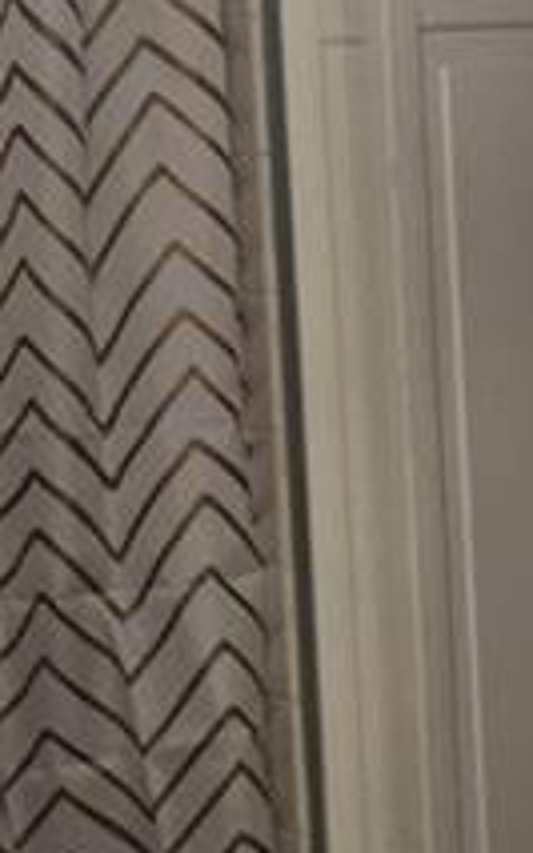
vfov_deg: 12.0
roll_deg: +3.7
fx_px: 4024
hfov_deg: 7.6
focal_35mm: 173
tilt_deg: -8.7
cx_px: 293
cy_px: 797
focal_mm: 4.15
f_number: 2.2
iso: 40
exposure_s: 1/30
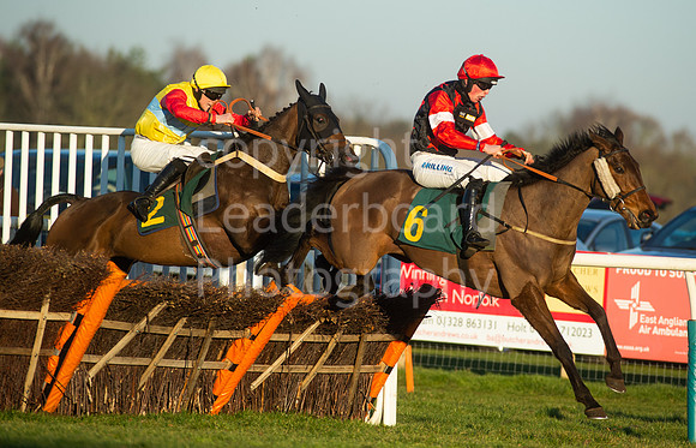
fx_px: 6680
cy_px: 199
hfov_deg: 6.0
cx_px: 393
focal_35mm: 349
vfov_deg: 3.8
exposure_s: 1/4000
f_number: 6.3
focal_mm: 300
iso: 800
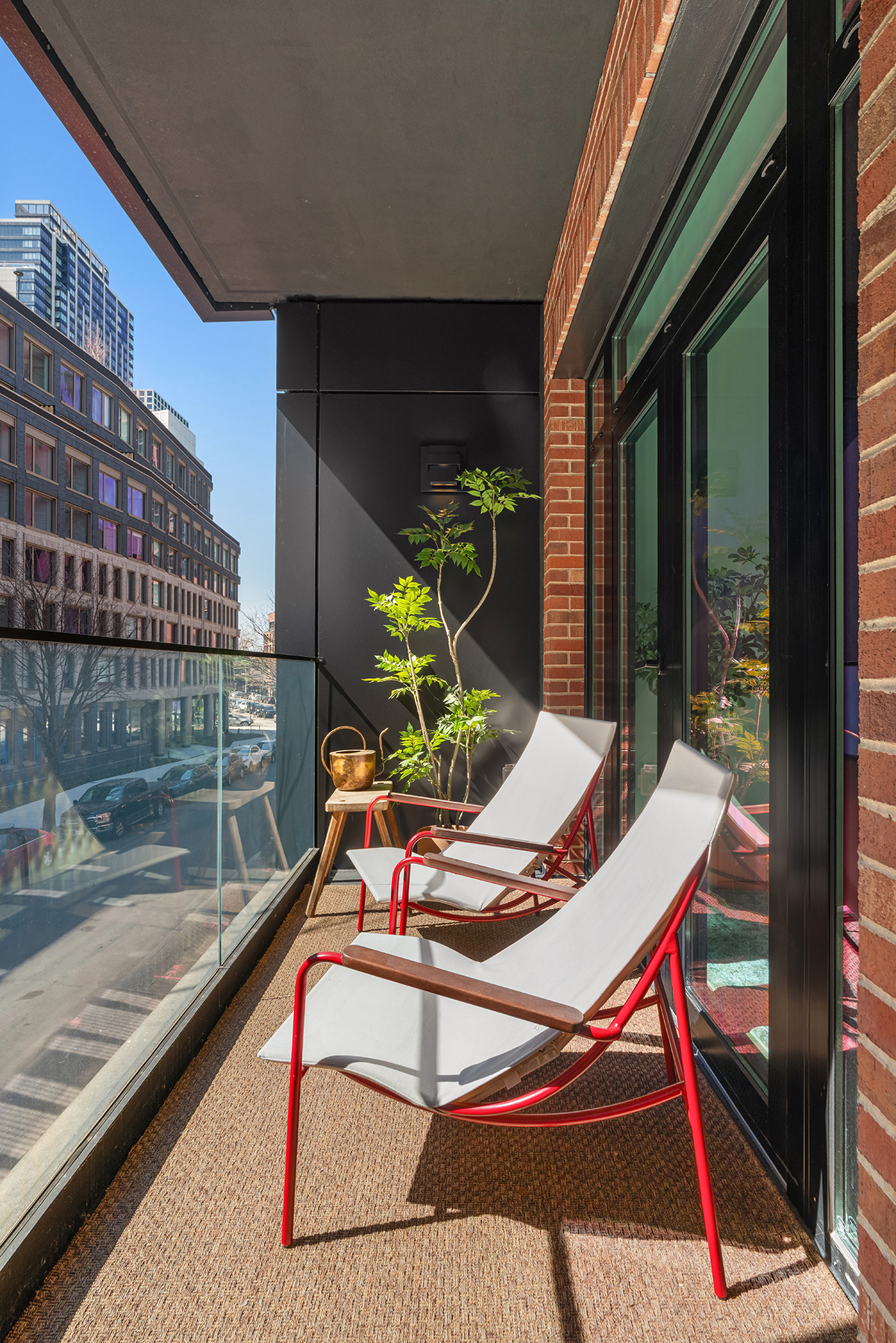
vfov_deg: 93.3
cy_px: 672
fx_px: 634
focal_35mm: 17
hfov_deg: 70.5
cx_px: 448
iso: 400
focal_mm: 17
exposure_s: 1/15
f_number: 11
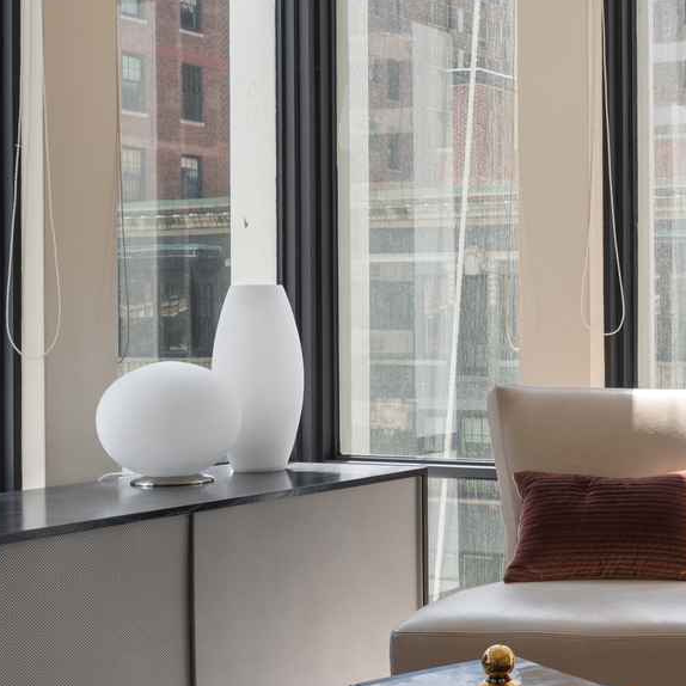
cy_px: 367
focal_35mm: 61
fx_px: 1372
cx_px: 767
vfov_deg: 28.1
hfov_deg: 25.8
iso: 100
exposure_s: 1/100
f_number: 10
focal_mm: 25.5
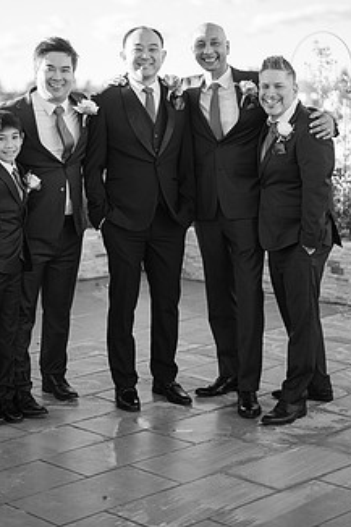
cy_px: 192
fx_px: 1010
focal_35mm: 69
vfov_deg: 29.1
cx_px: 150
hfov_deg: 19.7
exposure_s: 1/800
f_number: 1.8
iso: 64
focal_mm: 50
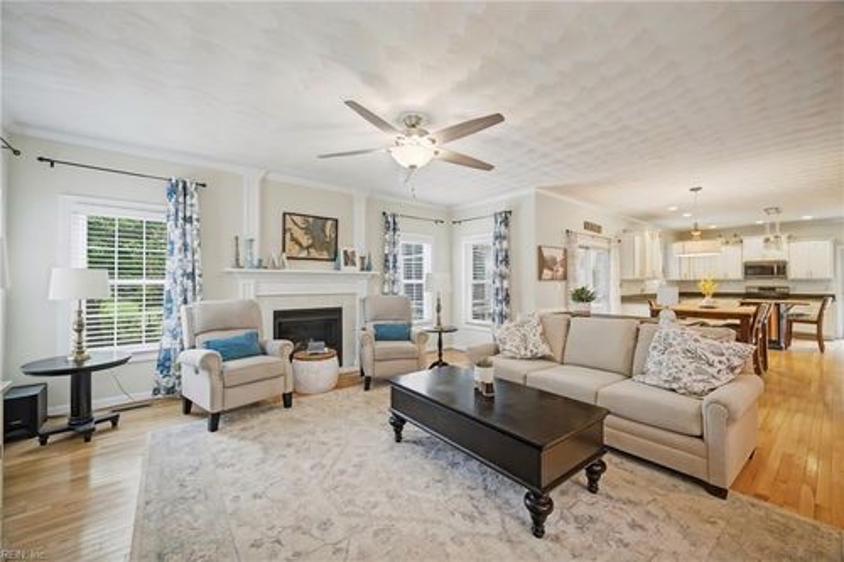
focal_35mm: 14
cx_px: 422
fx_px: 316
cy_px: 281
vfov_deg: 83.2
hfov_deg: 106.3
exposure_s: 1/1.6
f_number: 9
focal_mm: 9
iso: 250
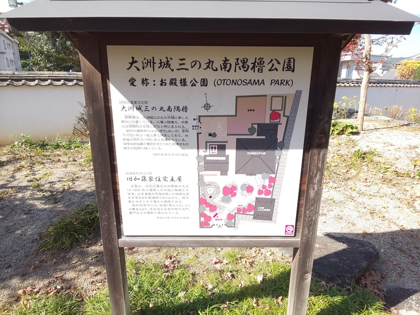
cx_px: 210
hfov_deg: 81.7
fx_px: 243
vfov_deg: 66.0
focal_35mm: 20
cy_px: 158
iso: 28
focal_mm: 3.45
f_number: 1.94
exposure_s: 1/306
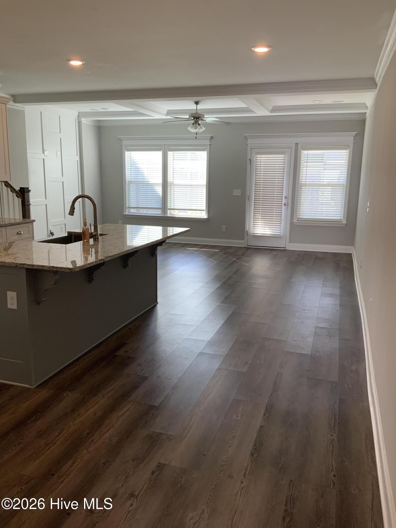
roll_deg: -0.4
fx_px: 442
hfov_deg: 48.2
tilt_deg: -12.4
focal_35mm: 29
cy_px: 264
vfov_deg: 61.7
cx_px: 198
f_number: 1.8
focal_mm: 3
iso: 64
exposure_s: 1/120
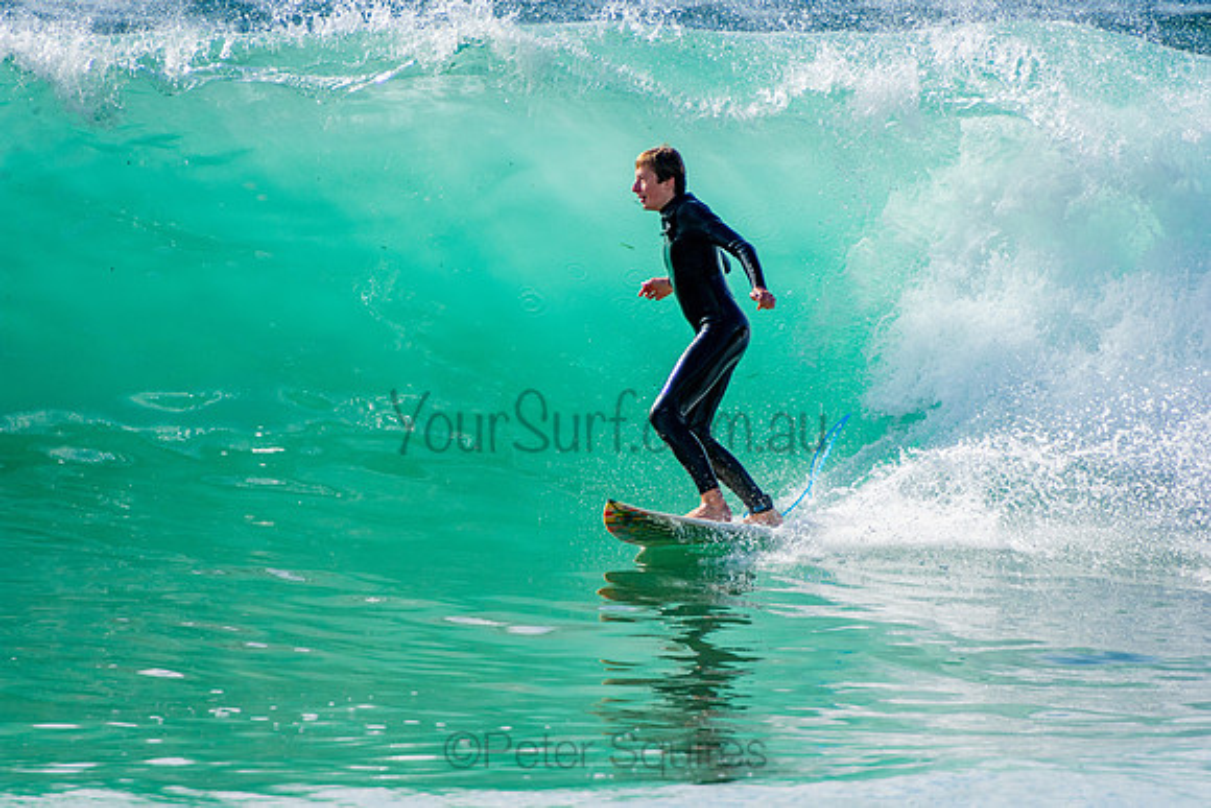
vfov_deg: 2.3
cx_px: 606
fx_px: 20187
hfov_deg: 3.4
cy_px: 404
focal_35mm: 600
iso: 320
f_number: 5.6
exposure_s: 1/2000
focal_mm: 400
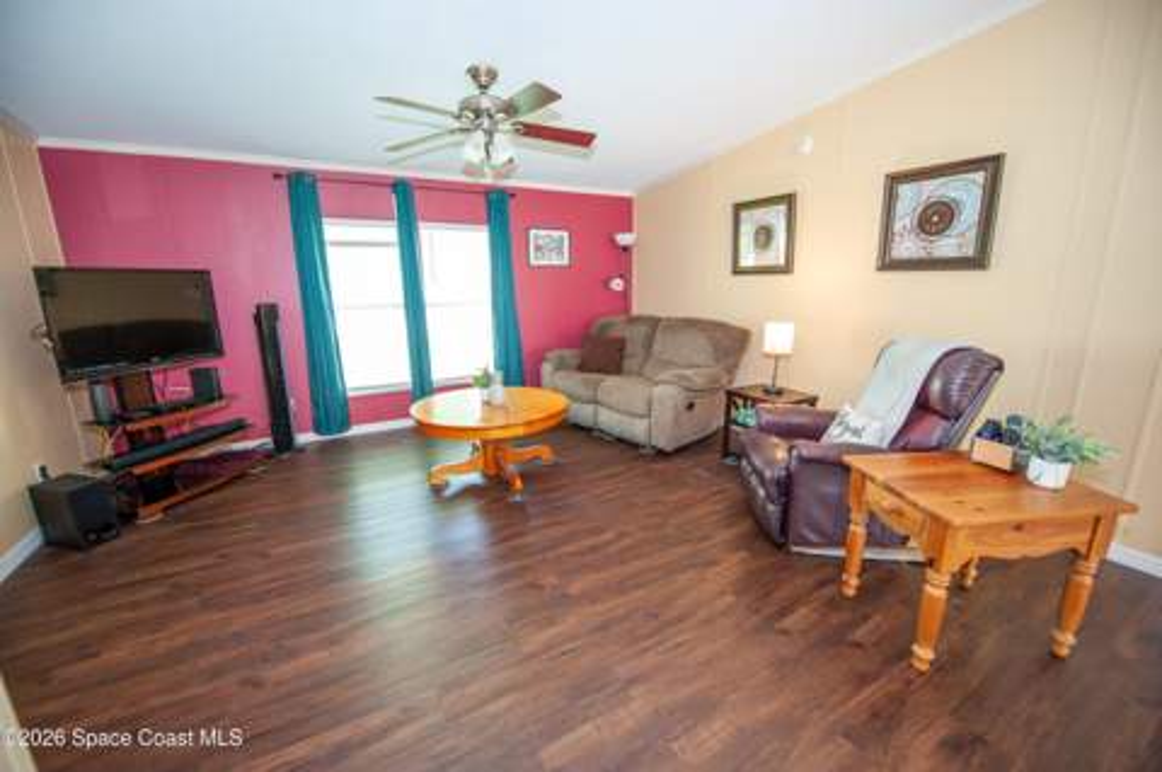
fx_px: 451
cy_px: 386
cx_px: 581
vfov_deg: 81.1
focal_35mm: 14
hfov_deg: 104.3
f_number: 3.2
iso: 1250
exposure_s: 1/200
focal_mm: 14
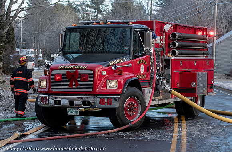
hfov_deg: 18.5
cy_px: 76
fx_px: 709
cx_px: 153
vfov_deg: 12.2
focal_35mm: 111
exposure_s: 1/500
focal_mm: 55
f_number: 5.6
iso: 640
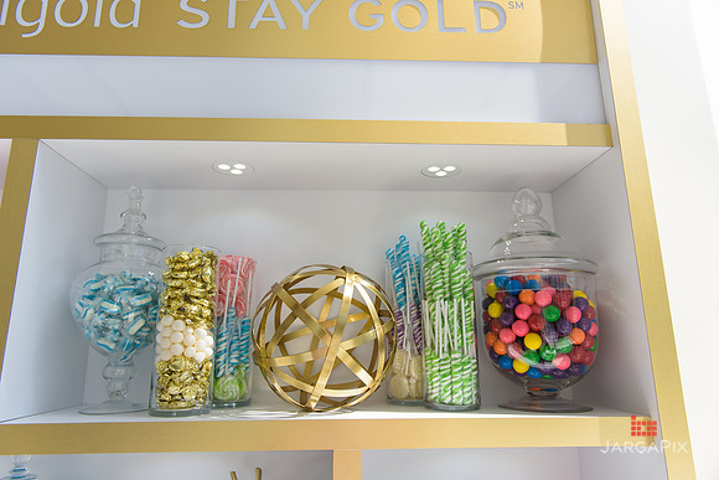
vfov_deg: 53.2
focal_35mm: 24
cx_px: 360
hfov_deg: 73.7
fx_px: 479
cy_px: 240
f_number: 3.2
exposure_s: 1/1000
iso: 200
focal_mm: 24
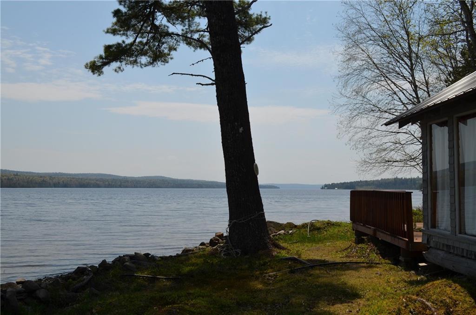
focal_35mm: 36
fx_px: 475
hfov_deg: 53.3
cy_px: 158
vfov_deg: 36.7
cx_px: 238
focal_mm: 24
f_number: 10
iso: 100
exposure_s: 1/400
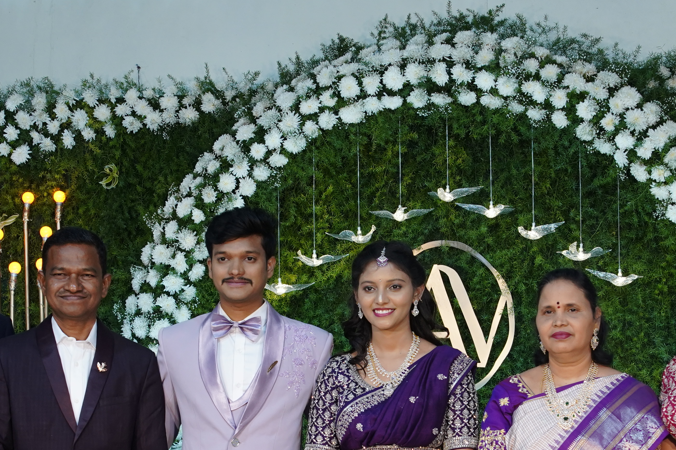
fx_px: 1727
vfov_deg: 14.7
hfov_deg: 22.1
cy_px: 404
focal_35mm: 92
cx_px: 354
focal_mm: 40
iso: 1250
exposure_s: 1/250
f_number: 6.3
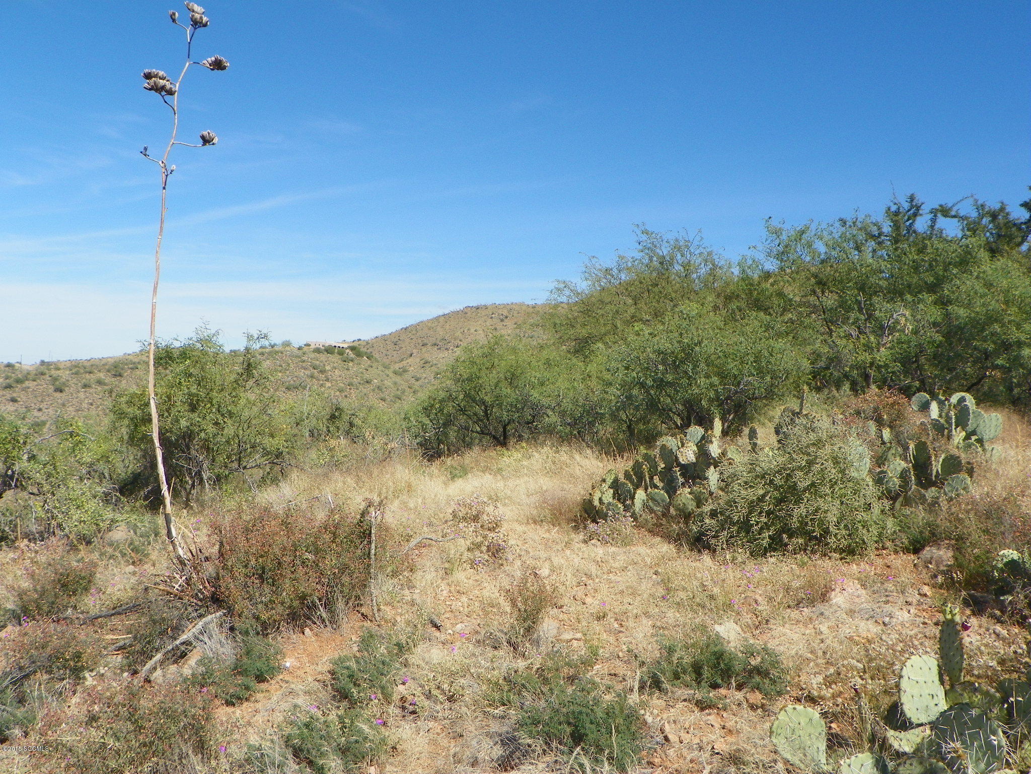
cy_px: 387
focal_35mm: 32
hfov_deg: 56.8
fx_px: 953
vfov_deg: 44.2
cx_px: 516
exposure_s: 1/320
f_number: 5.6
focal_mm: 5.7
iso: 64
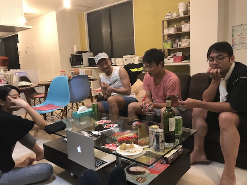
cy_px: 92
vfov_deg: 49.7
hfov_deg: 63.4
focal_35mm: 28
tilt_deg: -6.2
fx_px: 200
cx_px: 124
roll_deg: +3.7
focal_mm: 3.99
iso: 64
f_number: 1.8
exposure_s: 1/17
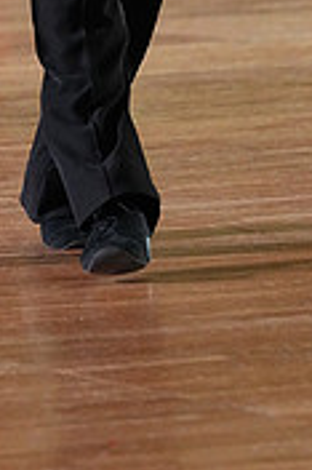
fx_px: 7059
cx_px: 1
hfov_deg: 2.5
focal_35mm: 542
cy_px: -294
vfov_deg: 3.8
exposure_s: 1/400
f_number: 5
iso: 8000
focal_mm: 164
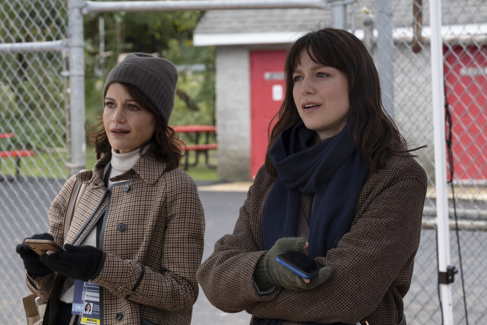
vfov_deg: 14.9
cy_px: 162
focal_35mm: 92
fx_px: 1244
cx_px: 244
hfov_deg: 22.1
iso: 500
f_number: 5.6
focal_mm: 61
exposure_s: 1/320
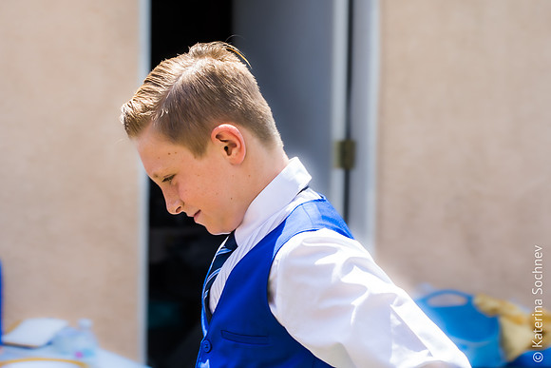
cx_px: 276
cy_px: 184
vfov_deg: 13.7
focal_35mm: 100
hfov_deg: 20.4
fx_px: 1531
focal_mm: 100
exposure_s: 1/160
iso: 160
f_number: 7.1
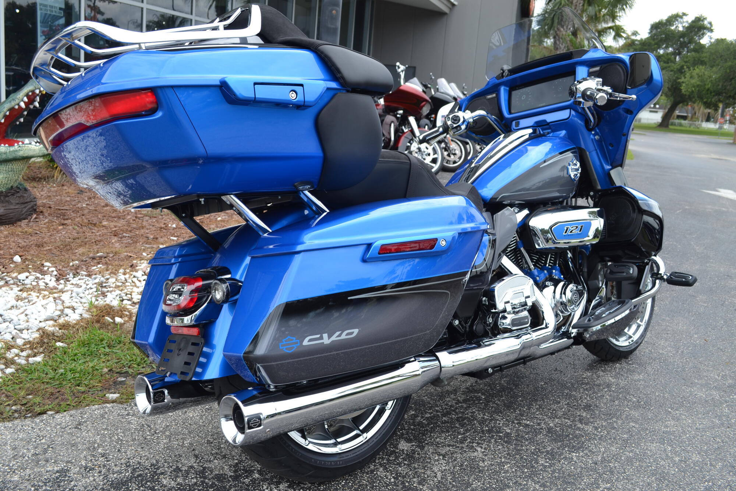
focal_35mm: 33
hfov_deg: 57.2
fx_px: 675
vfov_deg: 40.0
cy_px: 246
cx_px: 368
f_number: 6.3
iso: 100
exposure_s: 1/160
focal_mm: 22
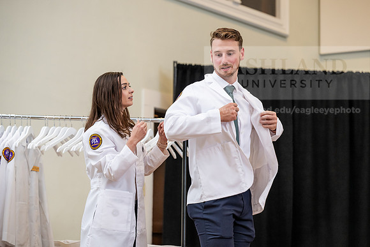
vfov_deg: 12.5
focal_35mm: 110
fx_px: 1131
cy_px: 124
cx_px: 185
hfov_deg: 18.6
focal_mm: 110
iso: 1600
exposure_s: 1/200
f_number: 3.5
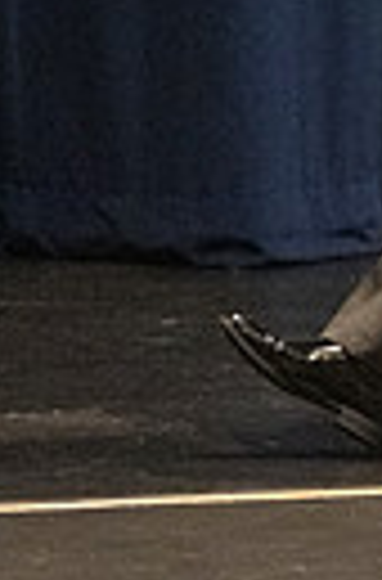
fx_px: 11344
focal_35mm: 707
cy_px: -234
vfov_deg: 2.9
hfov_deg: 1.9
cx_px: 294
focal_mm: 135
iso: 8000
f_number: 4.5
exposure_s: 1/250
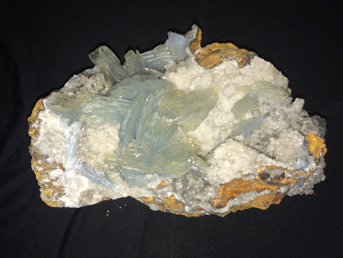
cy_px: 129
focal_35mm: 29
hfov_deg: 61.7
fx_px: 287
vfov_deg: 48.2
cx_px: 172
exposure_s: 1/61
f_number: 2.2
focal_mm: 4.15
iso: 32
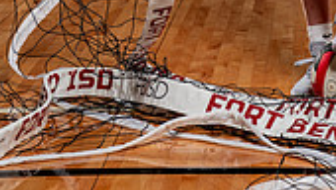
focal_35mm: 180
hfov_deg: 11.9
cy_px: -228
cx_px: 294
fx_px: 1605
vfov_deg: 6.5
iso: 200
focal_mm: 65
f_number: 5.6
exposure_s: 1/250
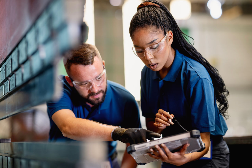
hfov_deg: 23.9
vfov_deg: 16.1
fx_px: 595
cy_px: 84
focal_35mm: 85
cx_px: 126
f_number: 1.8
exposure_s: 1/160
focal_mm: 85
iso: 800
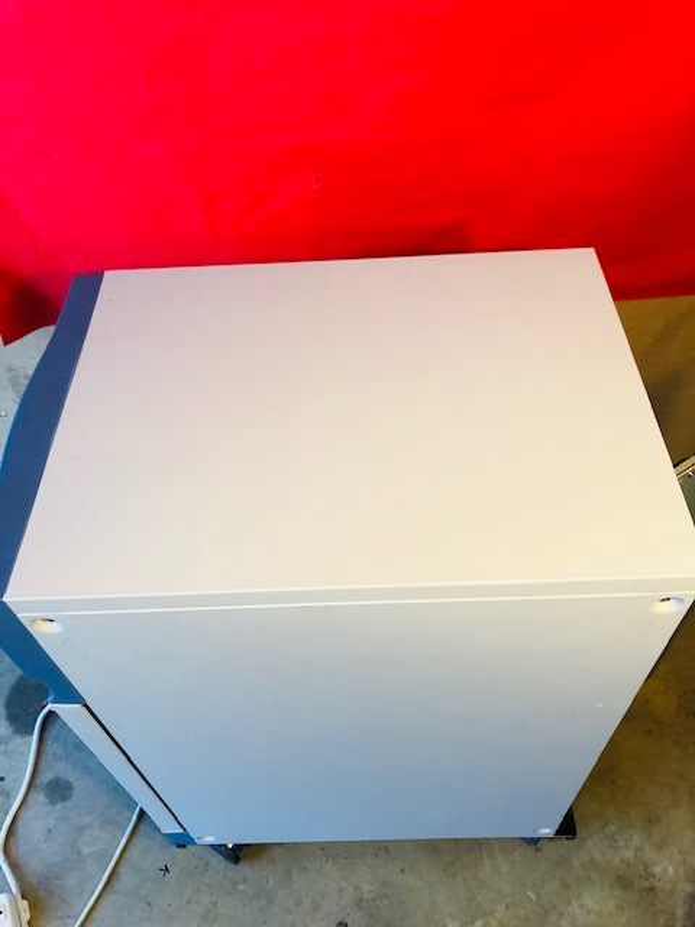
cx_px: 348
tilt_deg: -50.5
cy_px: 464
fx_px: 750
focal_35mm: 28
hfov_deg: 49.7
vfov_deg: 63.4
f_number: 1.8
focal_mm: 3.99
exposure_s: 1/30
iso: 32
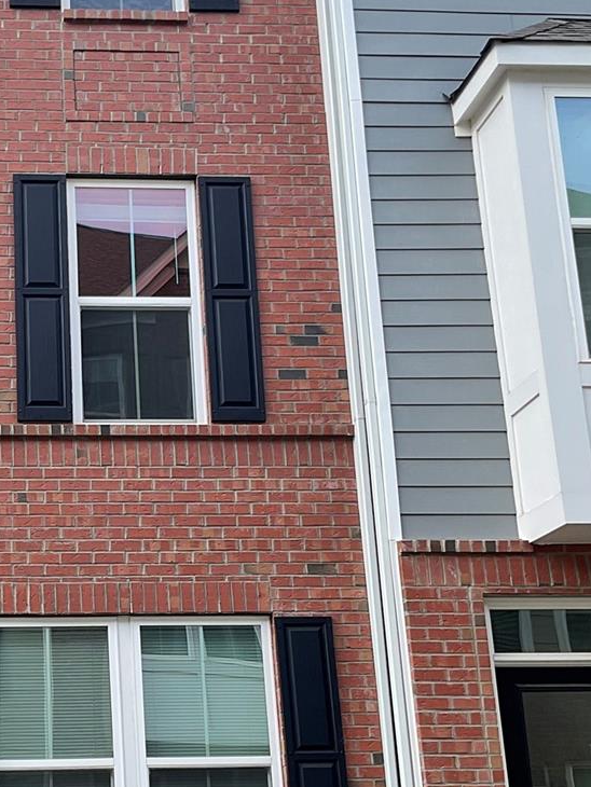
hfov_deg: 23.3
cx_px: 31
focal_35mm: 61
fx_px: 1388
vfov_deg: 31.6
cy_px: 474
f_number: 1.8
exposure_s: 1/333
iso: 16
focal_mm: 3
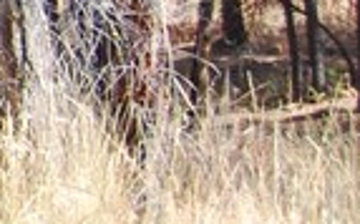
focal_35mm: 221
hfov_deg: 7.4
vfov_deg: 5.7
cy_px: -337
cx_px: -978
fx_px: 2164
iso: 200
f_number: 6.3
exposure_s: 1/160
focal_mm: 19
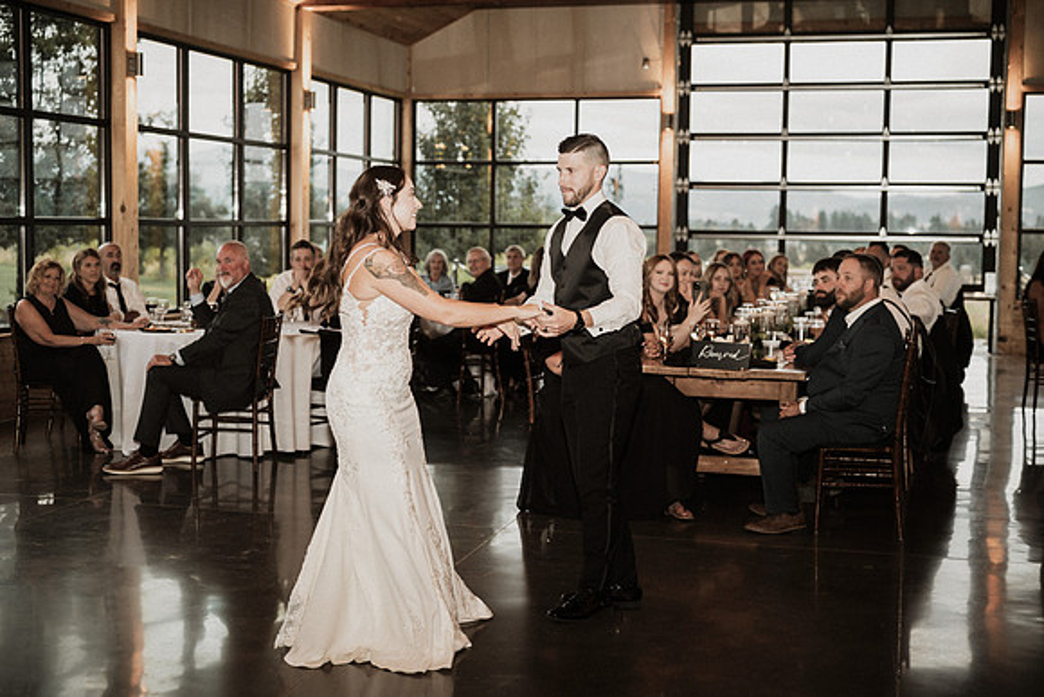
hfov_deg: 39.6
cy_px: 348
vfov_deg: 27.0
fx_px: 1450
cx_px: 522
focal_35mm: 50
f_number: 2.8
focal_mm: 50
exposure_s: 1/100
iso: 500
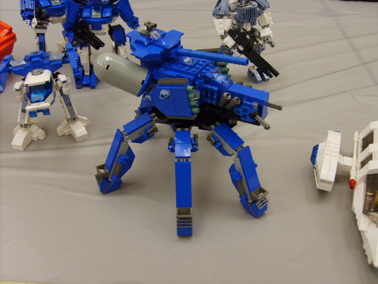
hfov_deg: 52.6
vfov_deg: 40.7
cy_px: 142
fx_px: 382
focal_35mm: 35
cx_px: 189
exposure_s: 1/30
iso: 140
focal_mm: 5.8
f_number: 2.8
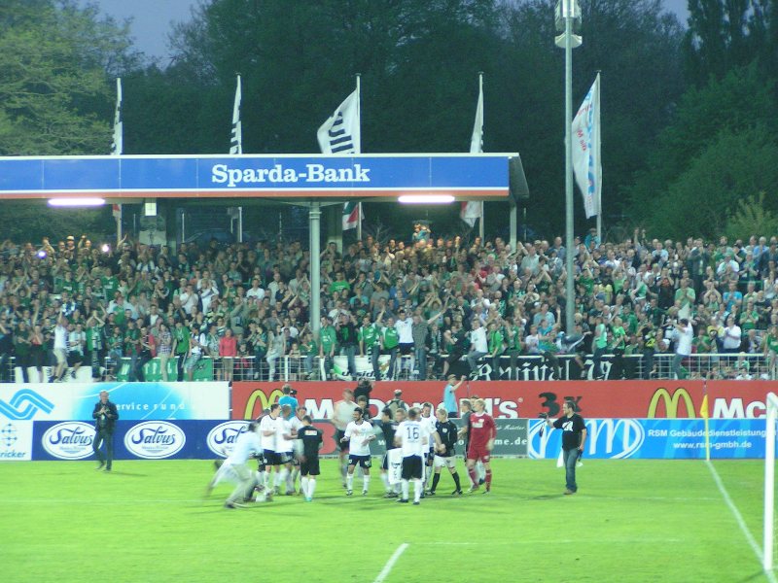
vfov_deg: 9.5
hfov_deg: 12.6
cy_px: 292
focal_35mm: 157
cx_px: 389
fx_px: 3529
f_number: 3.5
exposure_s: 1/15
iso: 200
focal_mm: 24
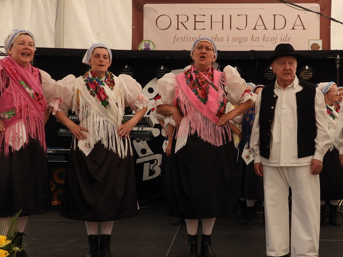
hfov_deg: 34.2
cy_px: 143
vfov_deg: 26.1
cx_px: 205
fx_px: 555
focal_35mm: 56
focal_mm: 6.8
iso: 100
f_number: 3.2
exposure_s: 1/320
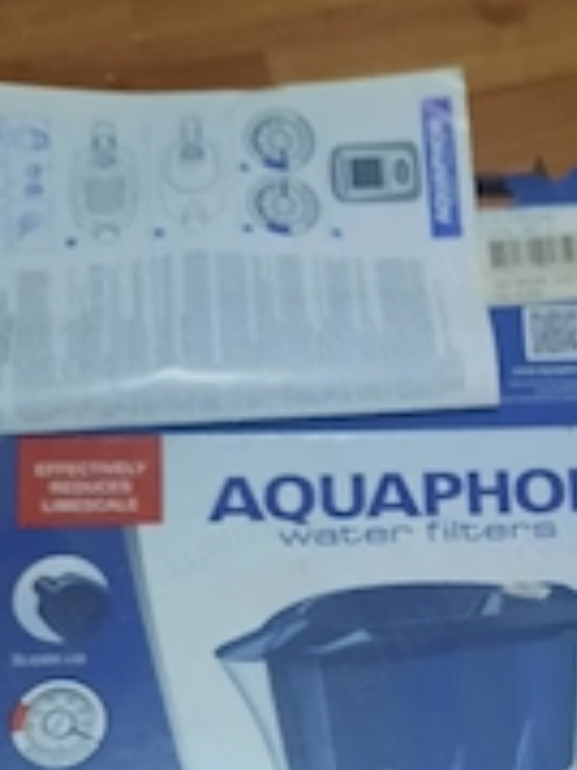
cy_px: 641
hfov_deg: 25.0
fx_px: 1246
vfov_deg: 33.2
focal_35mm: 56
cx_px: 560
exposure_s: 1/25
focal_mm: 4.6
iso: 500
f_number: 2
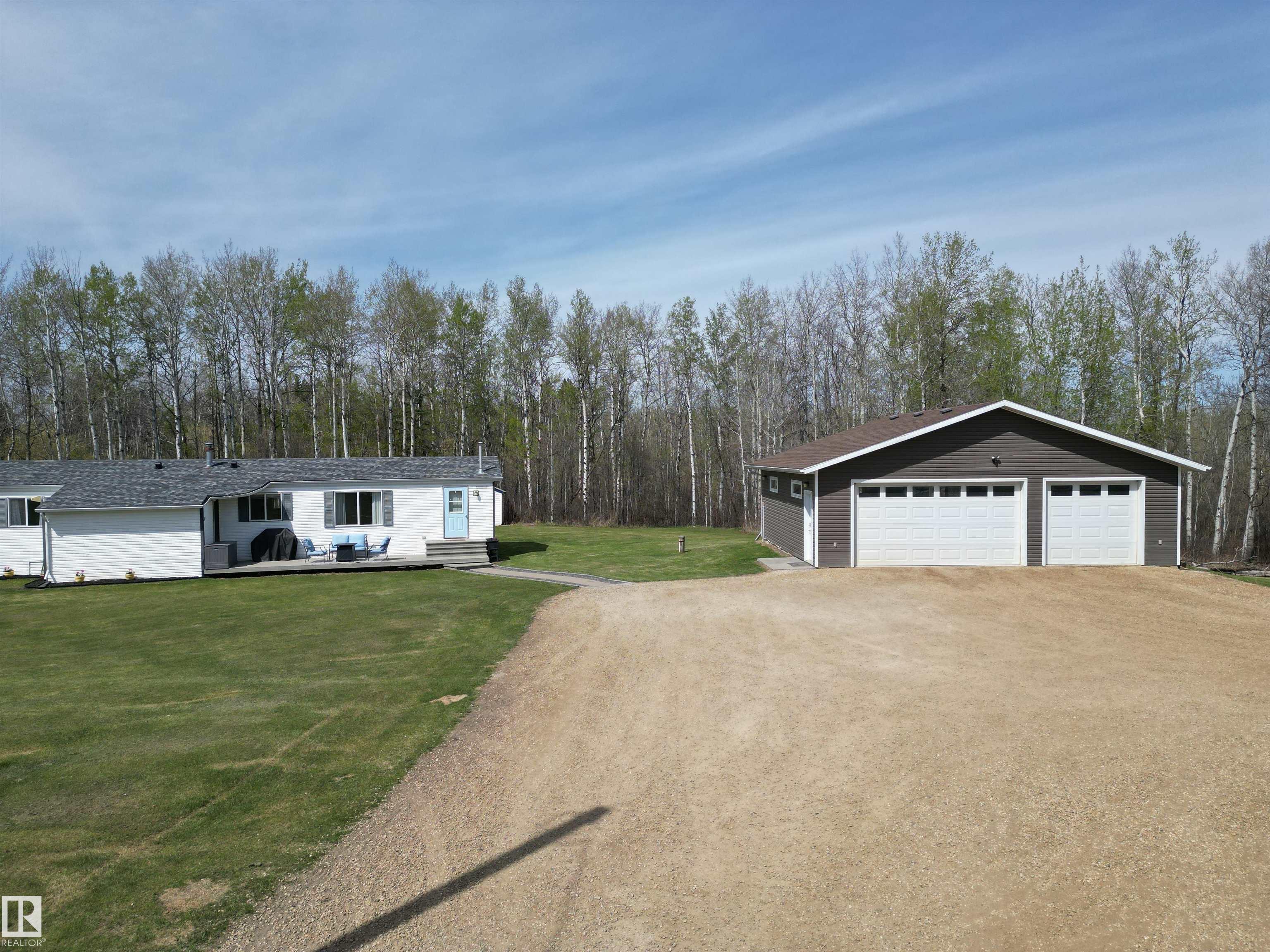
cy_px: 476
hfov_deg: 71.6
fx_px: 881
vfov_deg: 56.8
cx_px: 635
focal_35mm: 24
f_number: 1.7
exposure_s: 1/4000
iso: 110
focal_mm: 6.72
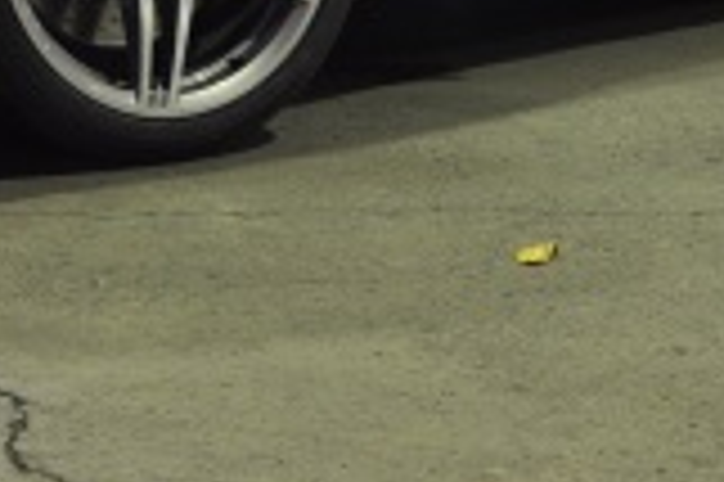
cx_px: 121
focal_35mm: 153
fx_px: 3074
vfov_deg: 8.8
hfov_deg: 13.4
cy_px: -178
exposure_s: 1/5
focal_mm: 28
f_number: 8
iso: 500
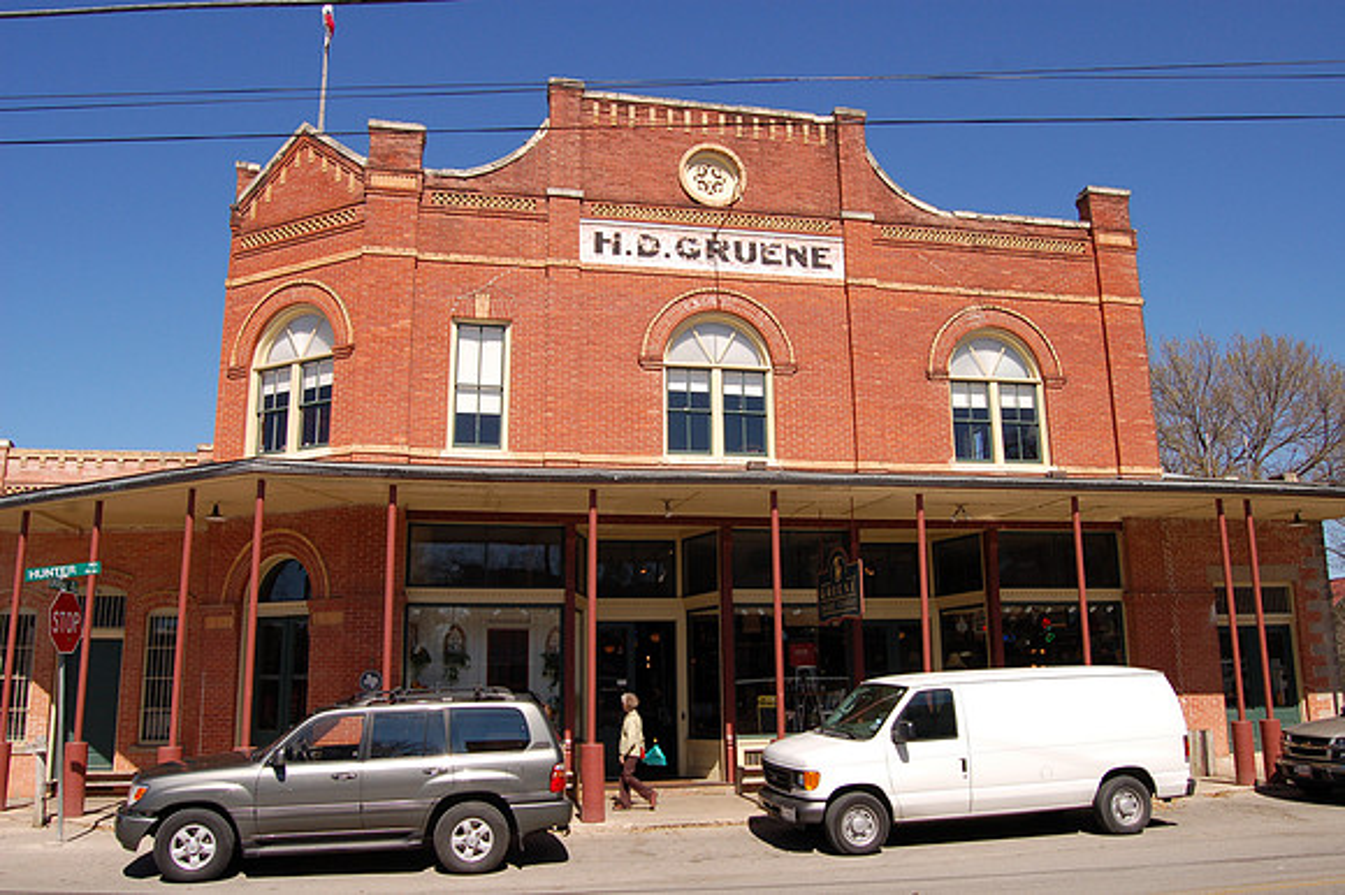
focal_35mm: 27
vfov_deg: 47.9
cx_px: 672
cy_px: 448
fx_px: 1008
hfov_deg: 67.4
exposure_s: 1/400
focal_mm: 18
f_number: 10
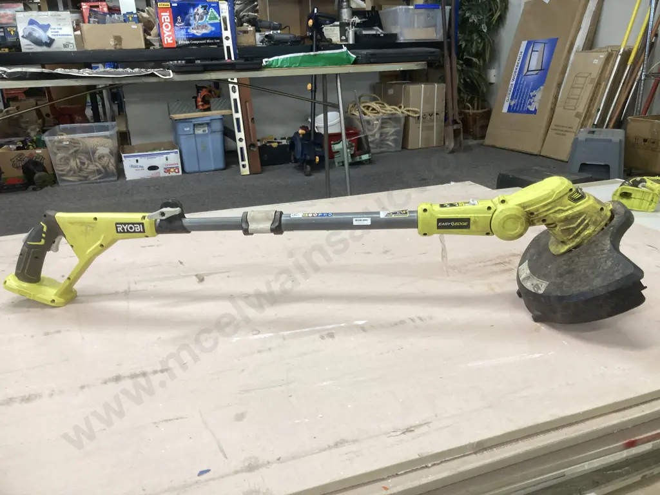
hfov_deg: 63.4
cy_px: 248
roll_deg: -0.2
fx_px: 534
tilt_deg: -19.7
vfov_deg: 49.7
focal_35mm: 28
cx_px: 330
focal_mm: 3.99
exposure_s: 1/50
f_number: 1.8
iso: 64
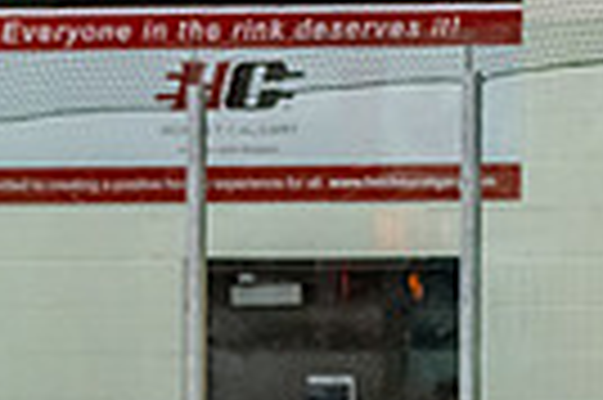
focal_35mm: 374
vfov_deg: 3.6
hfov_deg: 5.4
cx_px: -406
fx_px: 6257
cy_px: 793
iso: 4000
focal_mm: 70
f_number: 2.8
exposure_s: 1/800
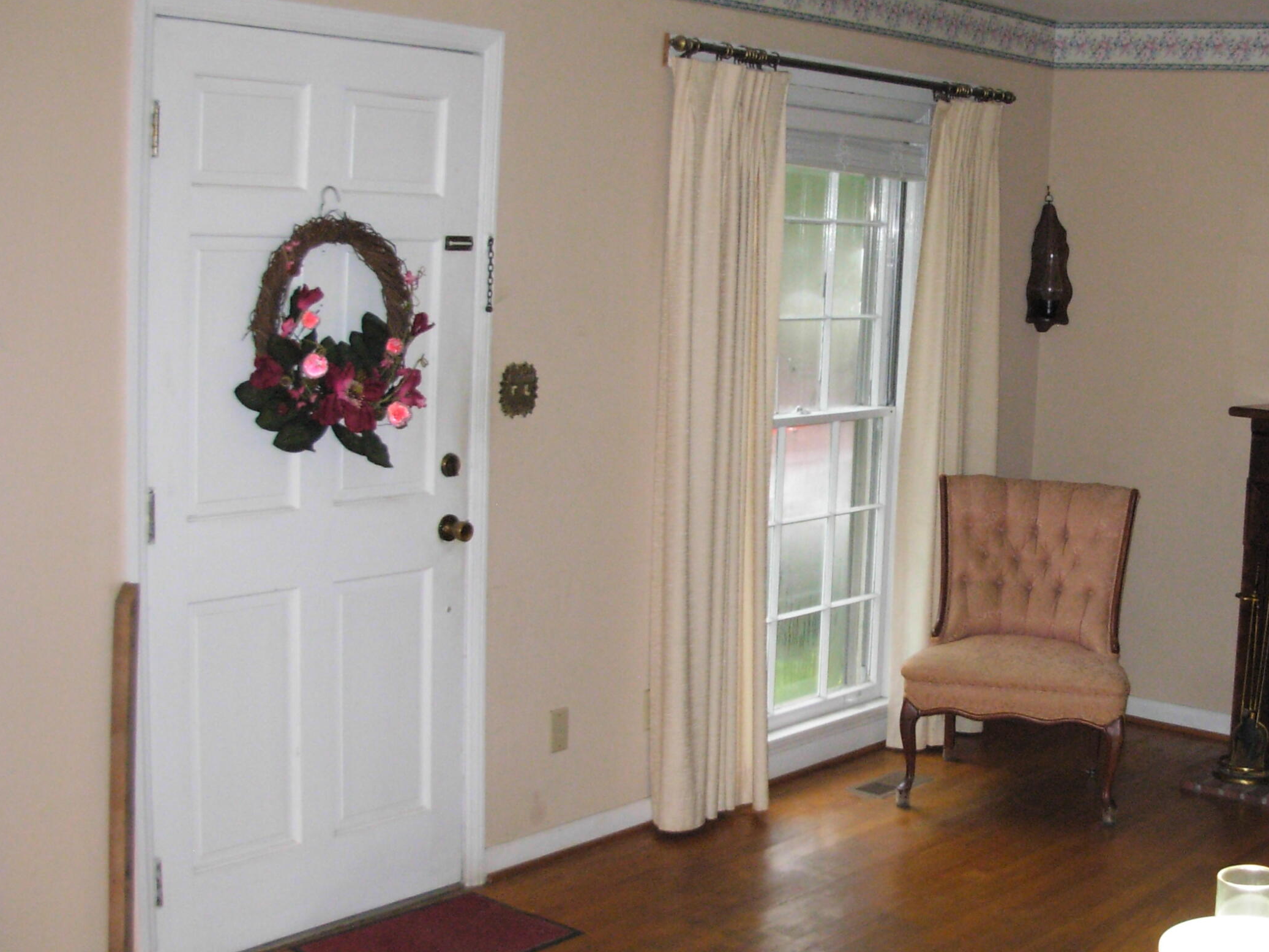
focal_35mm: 55
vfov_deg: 26.6
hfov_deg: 34.4
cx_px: 905
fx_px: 2016
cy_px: 490
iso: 326
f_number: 2.9
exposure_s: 1/93.1
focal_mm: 6.3
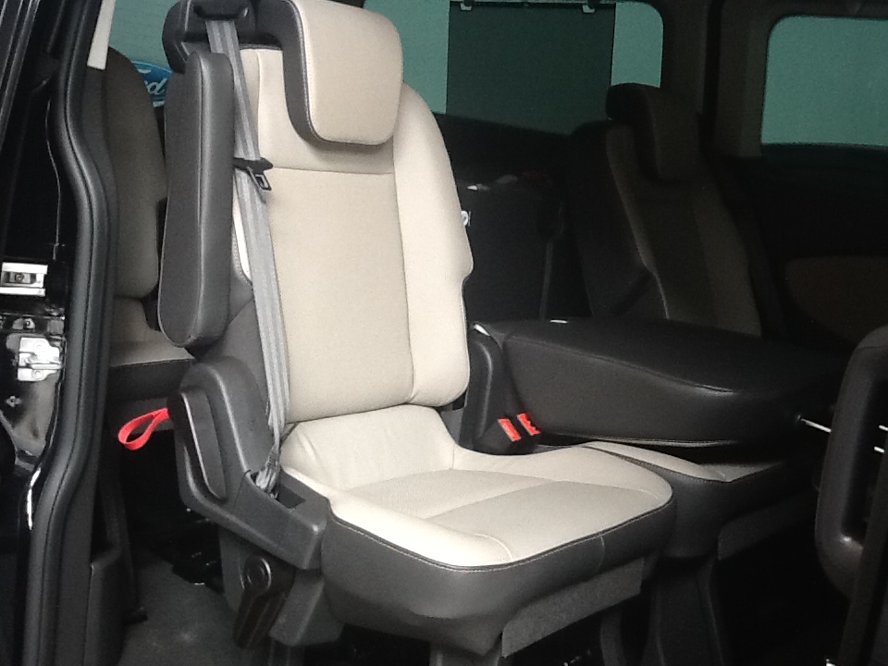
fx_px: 1129
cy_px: 333
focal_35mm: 44
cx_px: 444
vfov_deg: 32.9
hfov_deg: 42.9
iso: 100
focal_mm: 2.03
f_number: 2.4
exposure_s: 1/30
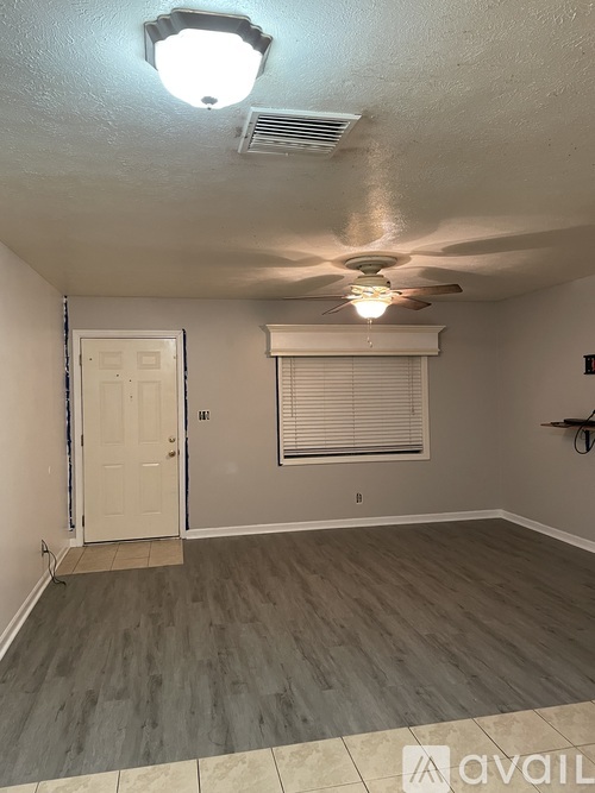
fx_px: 596
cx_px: 298
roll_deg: +0.7
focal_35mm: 26
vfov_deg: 67.3
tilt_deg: +0.7
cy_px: 396
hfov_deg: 53.0
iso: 500
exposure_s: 1/60
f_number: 1.6
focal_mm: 4.2
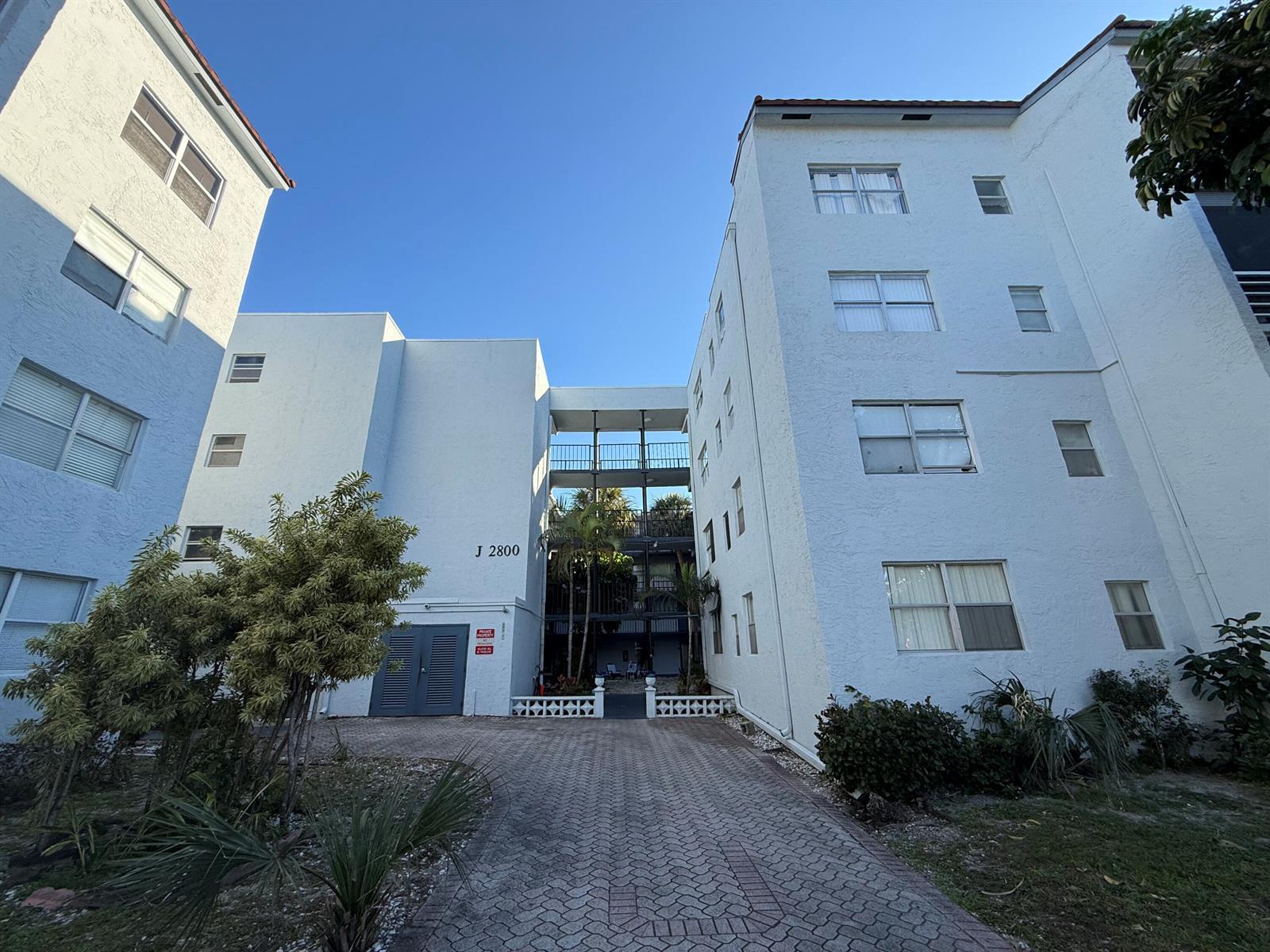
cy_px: 476
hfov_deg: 102.1
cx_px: 635
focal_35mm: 14
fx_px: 514
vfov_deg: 85.7
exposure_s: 1/672
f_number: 2.2
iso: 50
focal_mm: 2.22
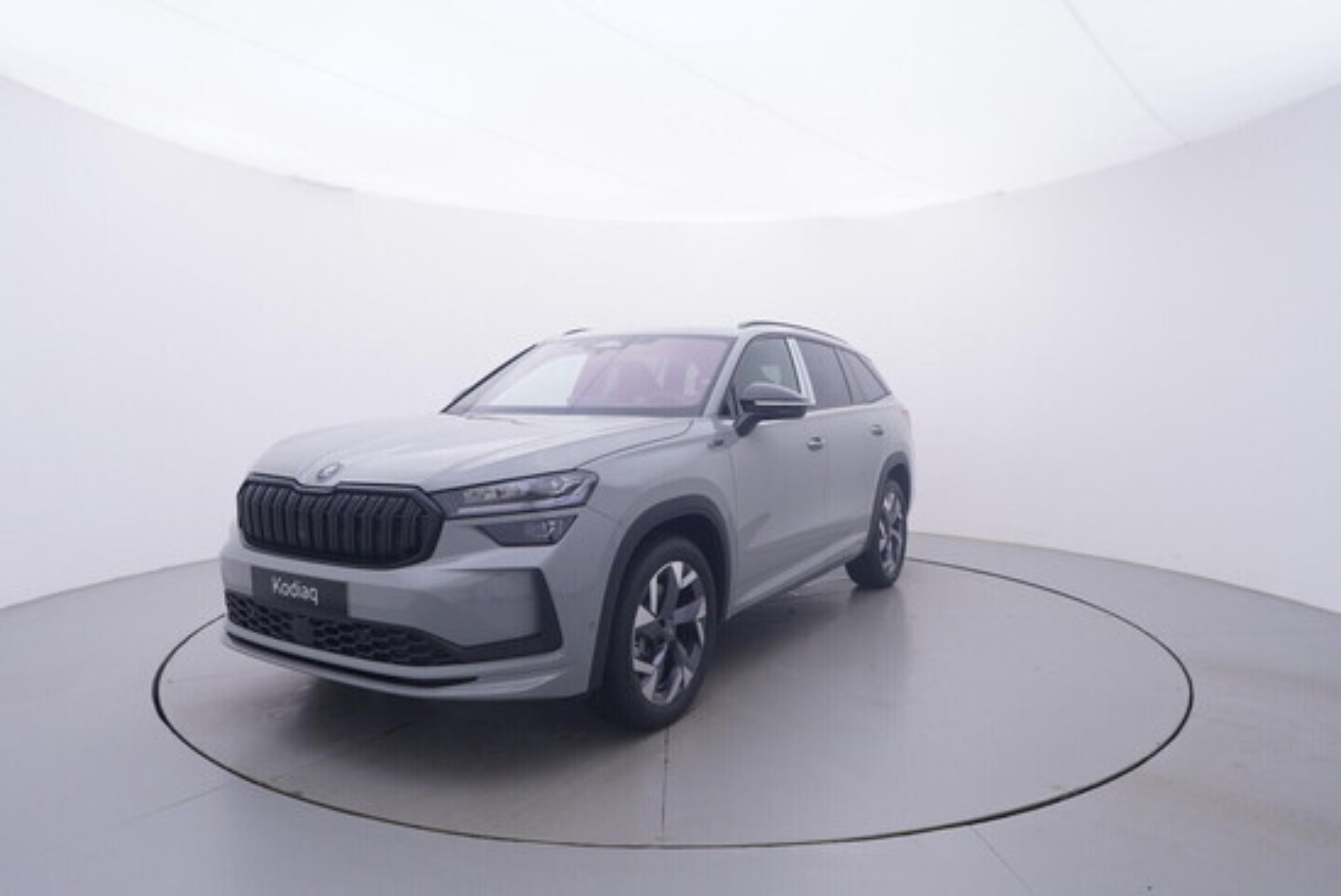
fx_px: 839
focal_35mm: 22
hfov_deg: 77.3
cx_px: 670
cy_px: 448
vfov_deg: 56.2
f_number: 5
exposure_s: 1/80
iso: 200
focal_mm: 15
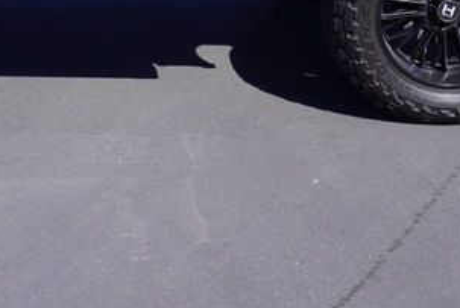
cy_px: -117
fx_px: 1036
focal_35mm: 81
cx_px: 41
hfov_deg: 24.3
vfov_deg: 15.9
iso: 100
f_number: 9
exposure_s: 1/125
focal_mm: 16
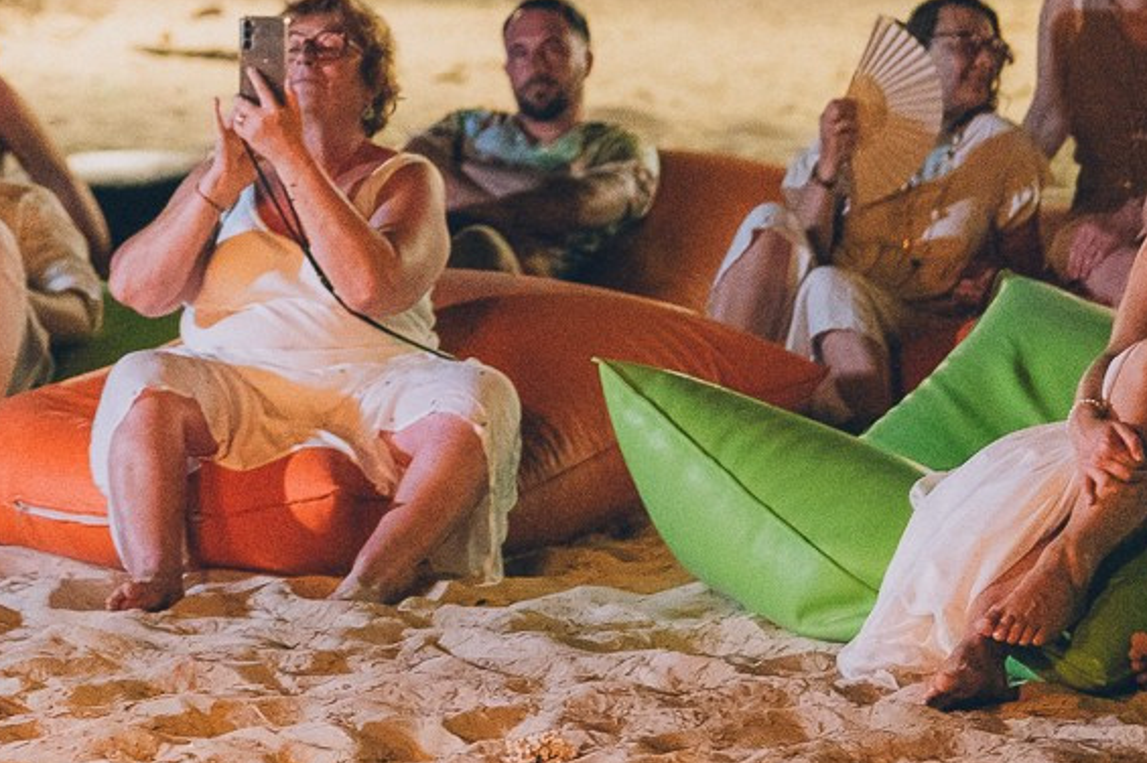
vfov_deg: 7.1
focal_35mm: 190
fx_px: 6050
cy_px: -261
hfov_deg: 10.7
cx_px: 29
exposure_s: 1/200
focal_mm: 50
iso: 4000
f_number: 1.4
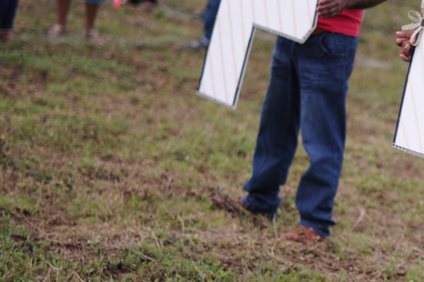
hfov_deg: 14.2
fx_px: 1671
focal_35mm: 142
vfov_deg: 9.6
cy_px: 169
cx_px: 429
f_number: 1.6
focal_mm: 50
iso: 200
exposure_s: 1/4000
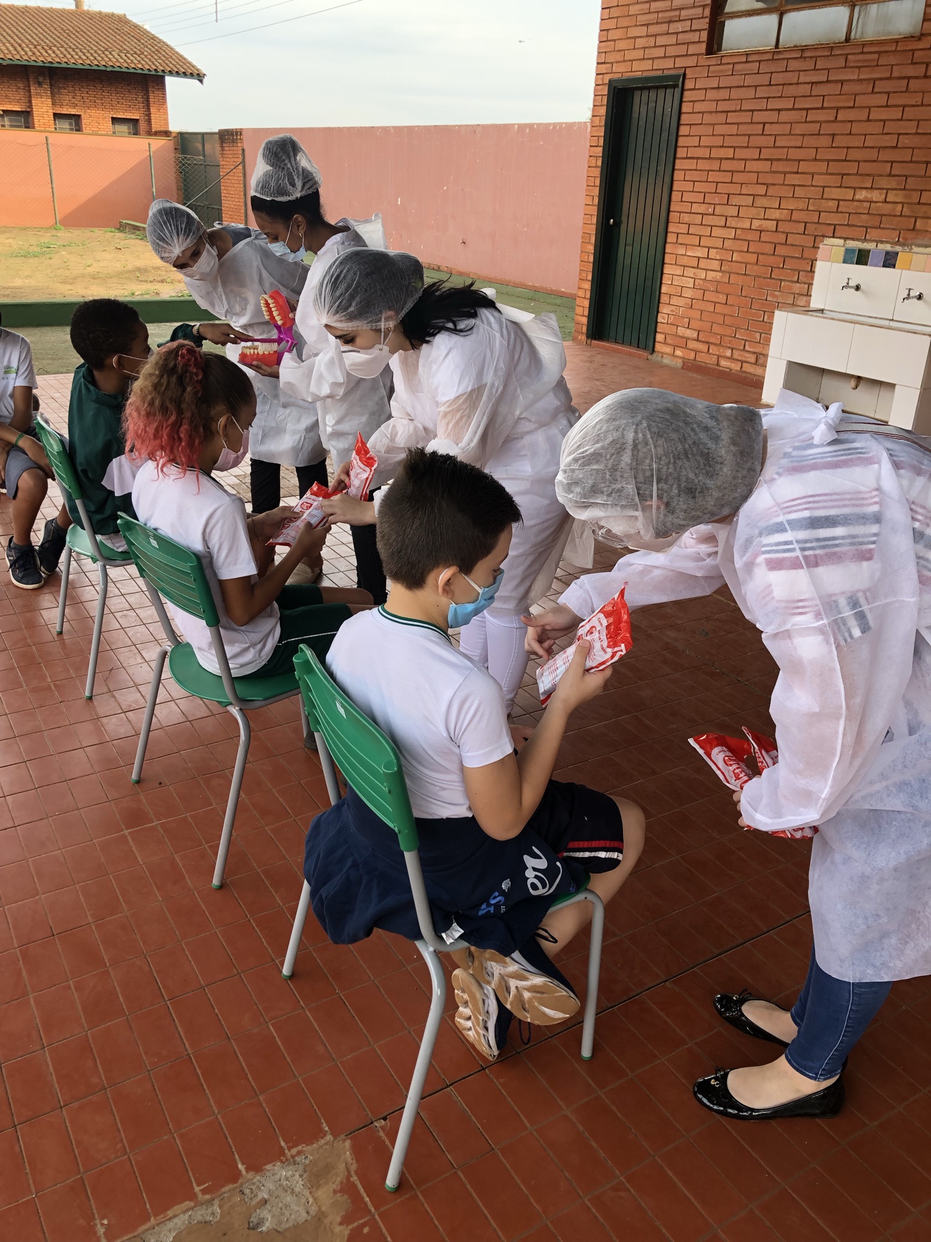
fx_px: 1004
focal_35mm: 28
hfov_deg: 49.7
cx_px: 466
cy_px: 621
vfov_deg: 63.4
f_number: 1.8
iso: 20
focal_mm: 3.99
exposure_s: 1/198
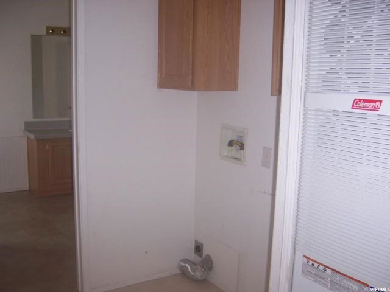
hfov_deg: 51.4
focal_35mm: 36
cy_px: 146
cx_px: 195
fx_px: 406
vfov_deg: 39.7
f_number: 2.8
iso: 80
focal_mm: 6.2
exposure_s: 1/60
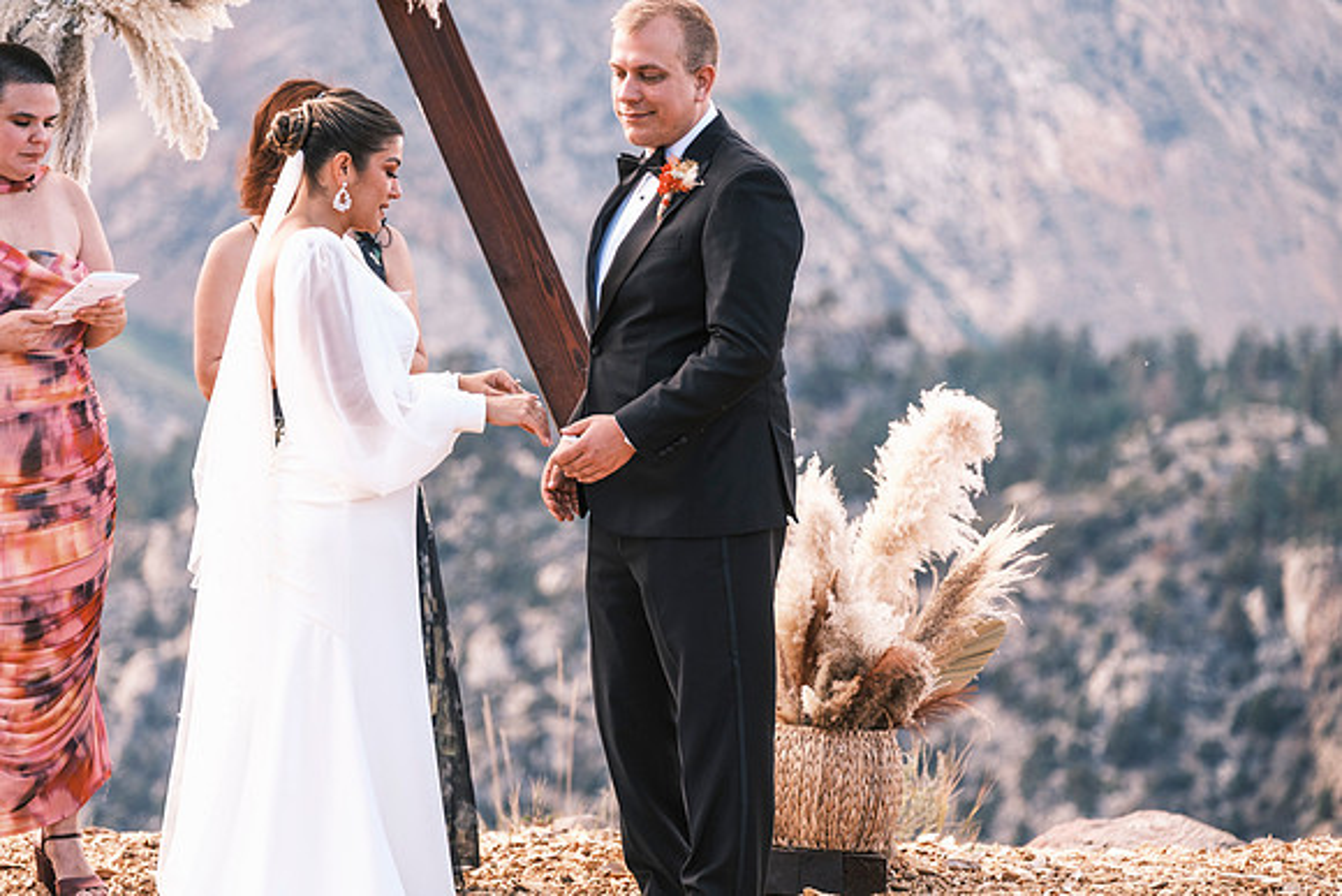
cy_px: 448
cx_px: 671
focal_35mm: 159
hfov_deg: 12.9
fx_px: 5928
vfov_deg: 8.6
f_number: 2.8
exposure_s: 1/450
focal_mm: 106
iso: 400
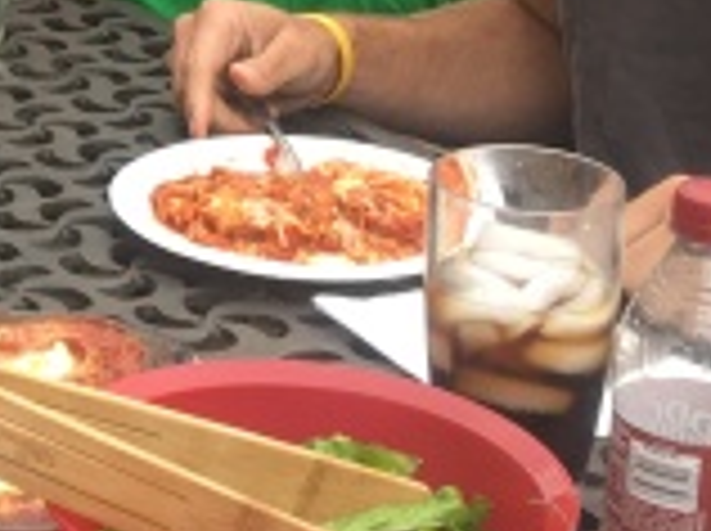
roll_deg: +2.9
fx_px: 3015
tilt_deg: -15.6
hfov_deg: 12.6
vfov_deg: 9.9
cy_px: -180
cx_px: -454
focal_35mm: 147
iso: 32
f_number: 2.2
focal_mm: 4.15
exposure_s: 1/120
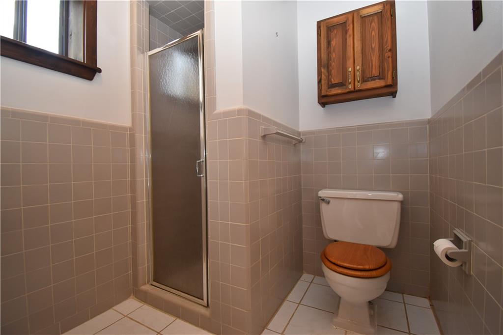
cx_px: 252
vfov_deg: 77.3
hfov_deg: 100.4
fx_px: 210
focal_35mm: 15
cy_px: 168
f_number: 4.5
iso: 800
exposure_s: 1/80
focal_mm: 10
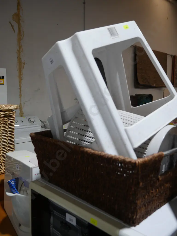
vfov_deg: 56.8
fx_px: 218
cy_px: 118
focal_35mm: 32
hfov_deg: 44.2
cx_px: 88
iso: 200
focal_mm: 16
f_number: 3.6
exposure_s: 1/100
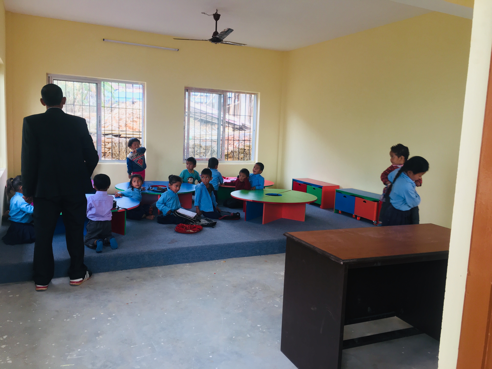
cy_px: 184
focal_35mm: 29
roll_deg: -2.0
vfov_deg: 48.2
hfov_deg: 61.7
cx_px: 246
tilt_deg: -5.7
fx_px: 412
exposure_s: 1/100
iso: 32
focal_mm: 4.15
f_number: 2.2
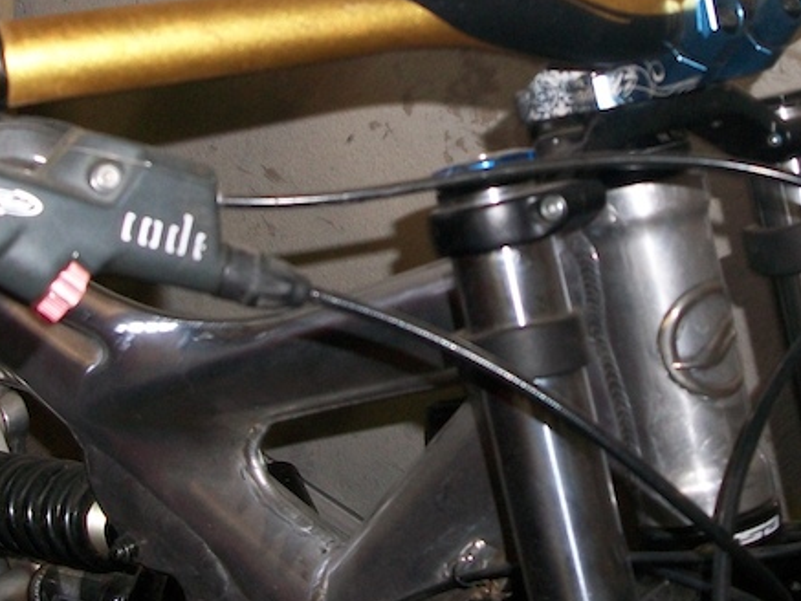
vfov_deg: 19.5
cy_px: 172
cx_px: 478
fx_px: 1736
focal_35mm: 75
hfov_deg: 25.9
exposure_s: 1/30
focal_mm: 5.7
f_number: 2.9
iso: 80
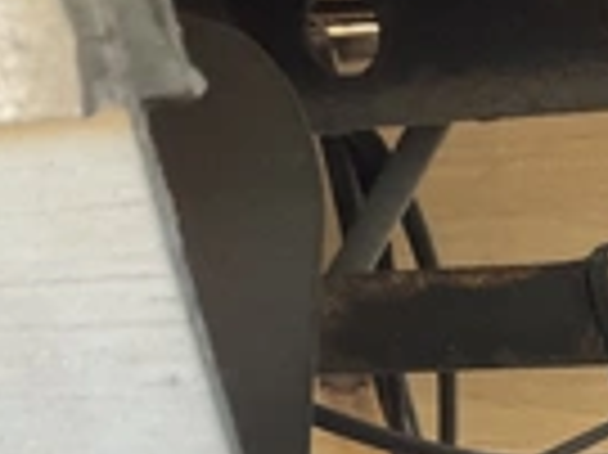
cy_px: 539
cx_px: 815
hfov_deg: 20.6
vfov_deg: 16.5
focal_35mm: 86
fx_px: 1509
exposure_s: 1/122
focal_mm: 3
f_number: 1.8
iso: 64
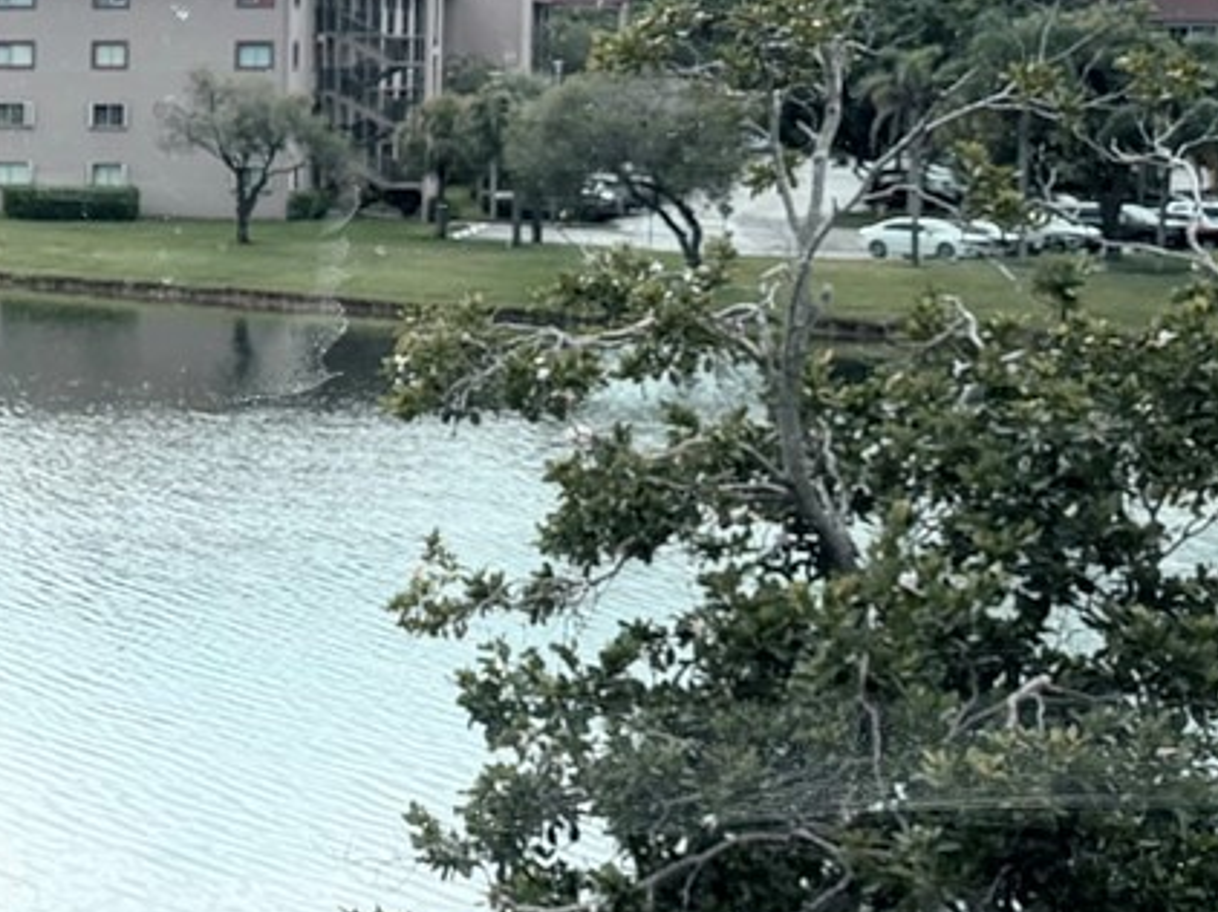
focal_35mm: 91
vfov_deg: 16.1
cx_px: -776
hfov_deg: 18.3
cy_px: 188
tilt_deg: -2.5
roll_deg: -0.2
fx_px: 3200
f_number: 1.78
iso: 100
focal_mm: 6.76
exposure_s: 1/2611
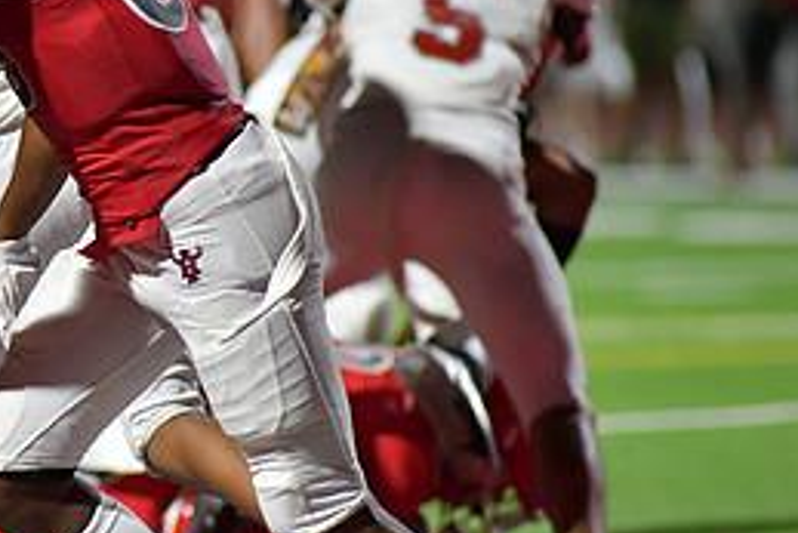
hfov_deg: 3.1
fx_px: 14926
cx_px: -18
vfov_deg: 2.0
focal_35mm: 673
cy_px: 285
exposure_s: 1/1250
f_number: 4
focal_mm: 300
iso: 7200
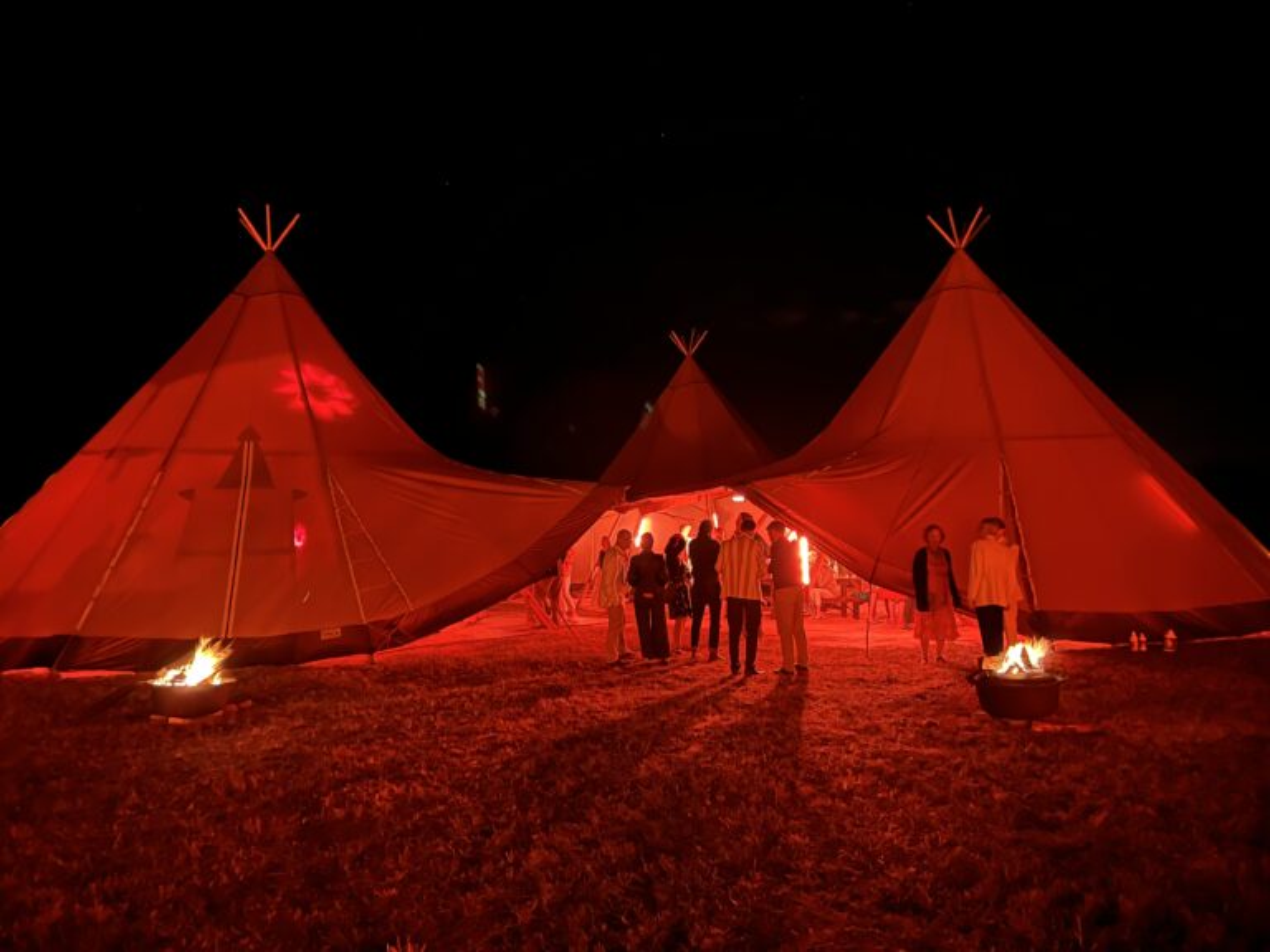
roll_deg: +0.0
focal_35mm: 26
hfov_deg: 67.3
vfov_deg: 53.1
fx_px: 954
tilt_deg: +3.1
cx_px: 635
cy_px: 476
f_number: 1.5
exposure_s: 1/9
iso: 2500
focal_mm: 5.7
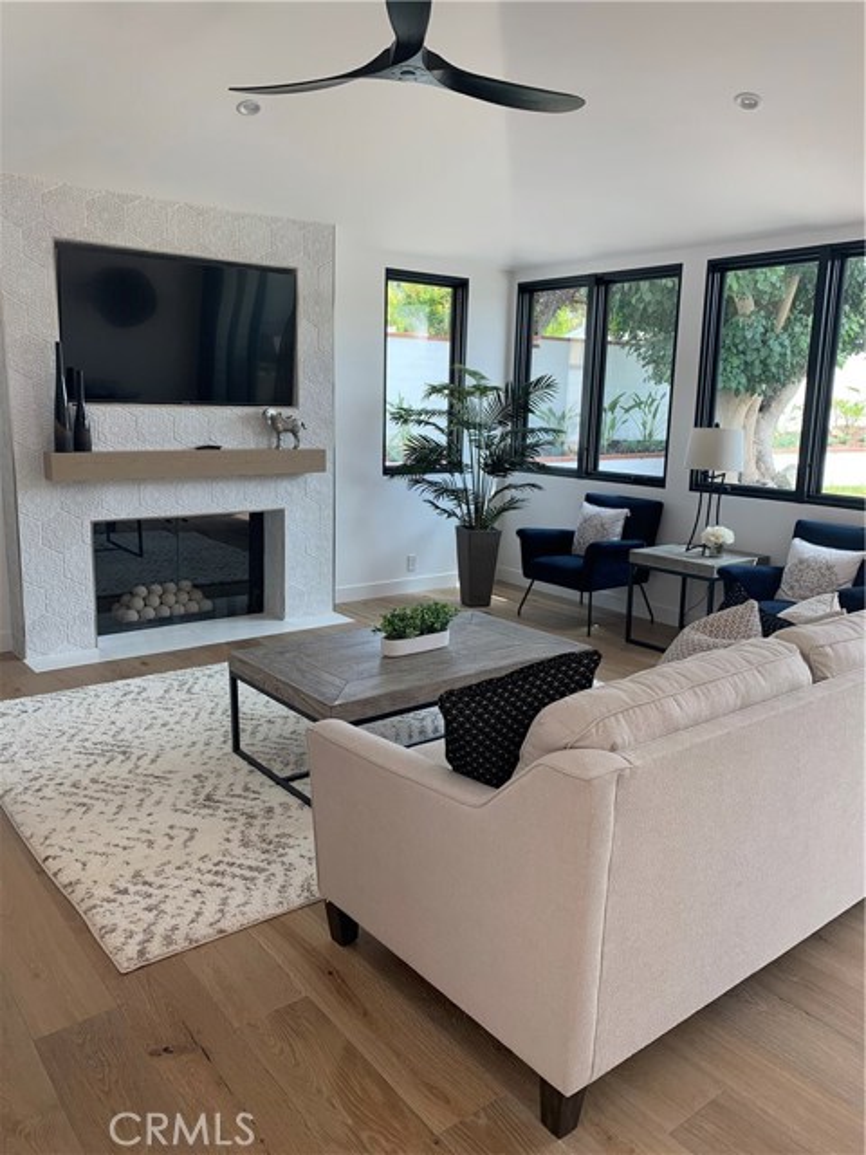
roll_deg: -1.9
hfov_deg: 53.1
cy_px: 578
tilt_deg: -9.9
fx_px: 867
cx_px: 433
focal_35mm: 26
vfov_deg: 67.3
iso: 32
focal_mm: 4.25
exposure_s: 1/122
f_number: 1.8
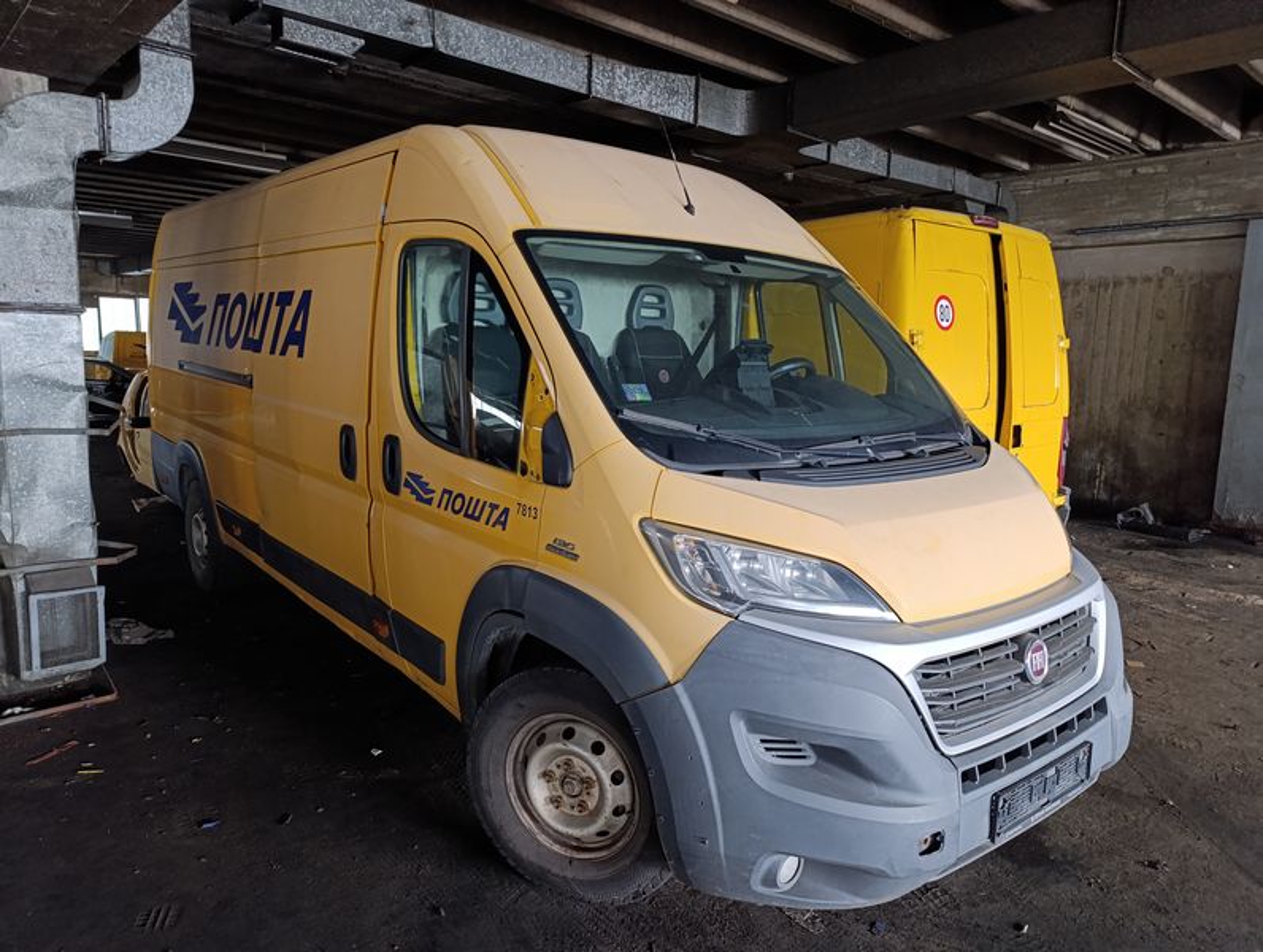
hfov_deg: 73.8
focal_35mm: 23
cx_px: 632
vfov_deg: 59.0
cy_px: 476
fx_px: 841
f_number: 1.6
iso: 1250
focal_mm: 6.14
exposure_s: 1/25
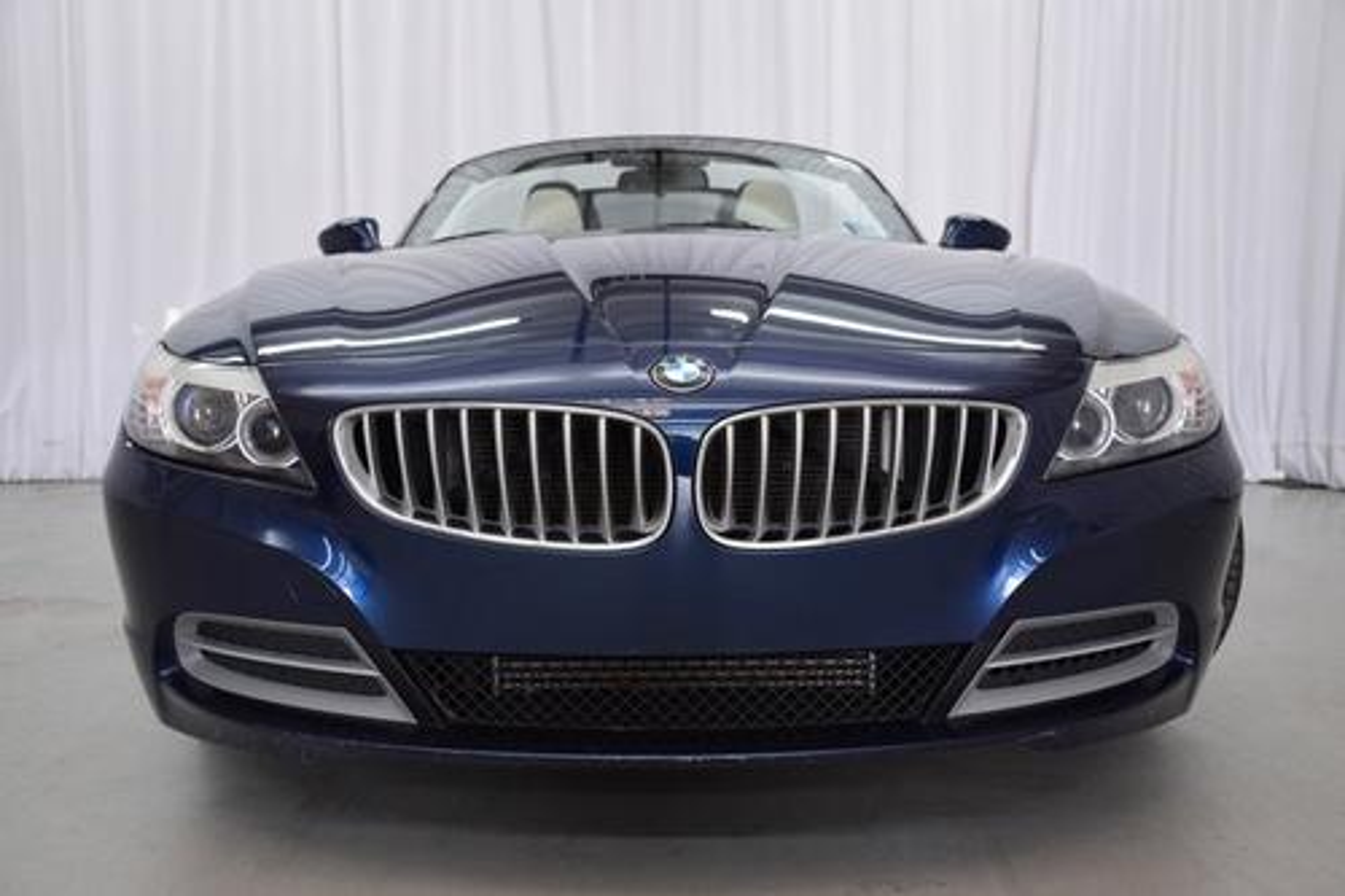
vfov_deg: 38.3
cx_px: 672
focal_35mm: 34
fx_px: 1288
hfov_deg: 55.1
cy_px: 448
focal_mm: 23
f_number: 4
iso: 720
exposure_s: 1/60
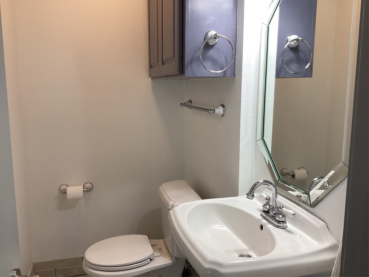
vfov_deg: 45.4
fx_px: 330
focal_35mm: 31
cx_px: 184
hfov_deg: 58.4
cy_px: 138
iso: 50
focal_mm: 3.3
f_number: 2.4
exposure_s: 1/60
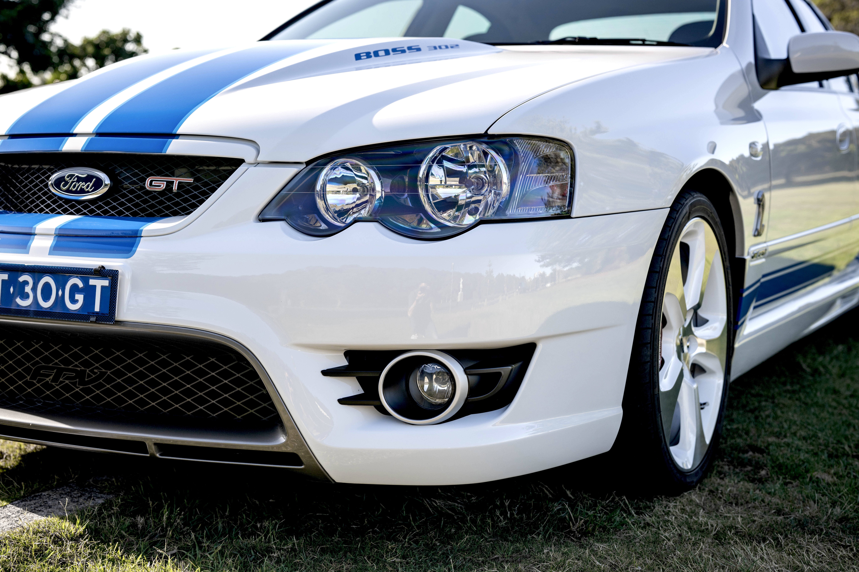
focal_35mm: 50
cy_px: 286
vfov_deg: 27.0
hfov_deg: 39.6
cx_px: 430
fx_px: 1193
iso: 125
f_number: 4.5
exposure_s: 1/320
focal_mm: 50
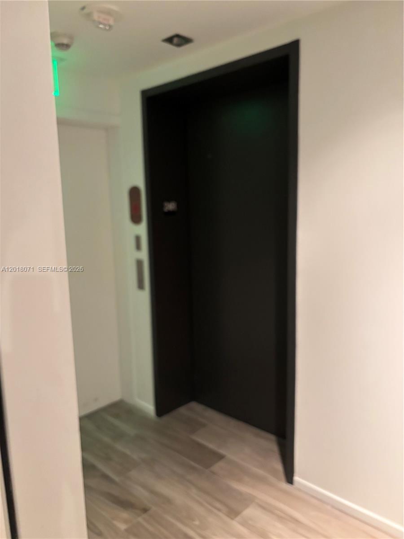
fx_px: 405
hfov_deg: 53.1
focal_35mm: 26
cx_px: 202
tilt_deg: -10.9
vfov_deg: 67.3
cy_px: 270
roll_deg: +0.4
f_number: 1.6
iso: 500
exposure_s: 1/40
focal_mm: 5.96
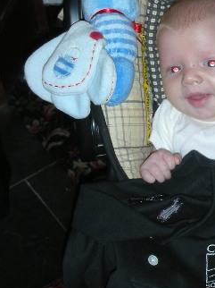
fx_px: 697
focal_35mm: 84
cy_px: 80
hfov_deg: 17.0
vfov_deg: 23.1
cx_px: 229
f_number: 2.8
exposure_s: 1/60
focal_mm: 5.8
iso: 50
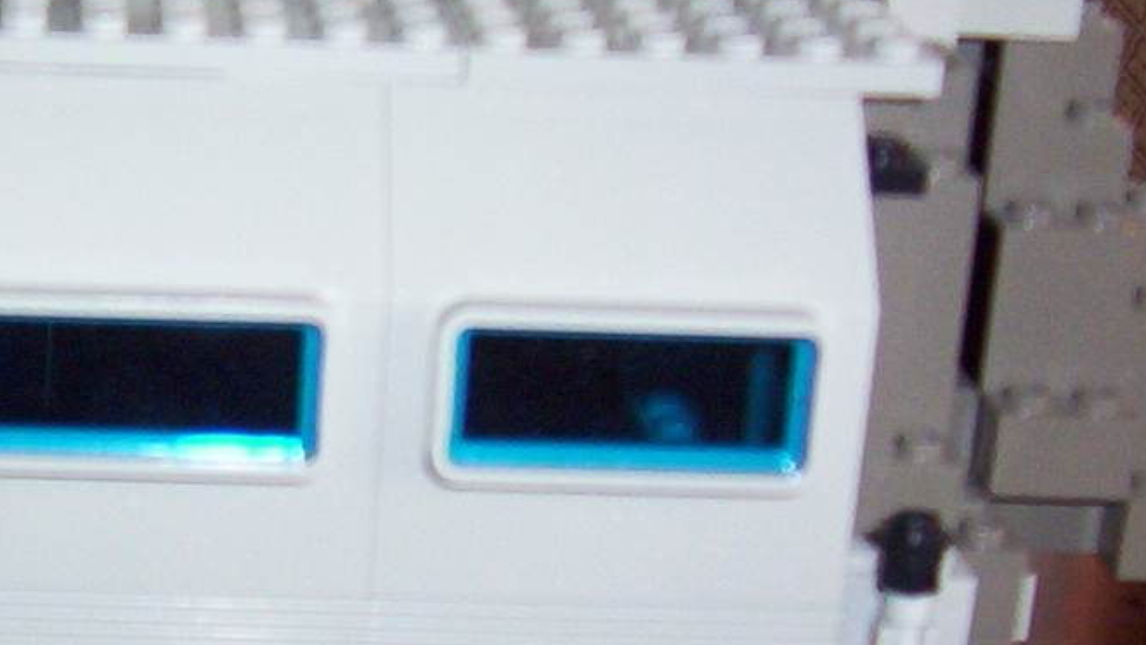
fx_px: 2948
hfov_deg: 21.2
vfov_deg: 12.4
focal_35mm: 97
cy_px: 548
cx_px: -3
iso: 140
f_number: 2.76
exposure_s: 1/30
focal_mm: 5.54
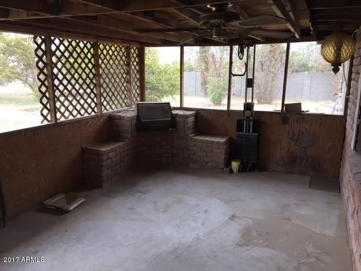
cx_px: 180
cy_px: 136
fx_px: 302
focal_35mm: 29
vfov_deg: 48.2
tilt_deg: -7.2
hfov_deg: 61.7
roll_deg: -0.9
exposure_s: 1/30
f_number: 2.2
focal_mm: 4.15
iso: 25
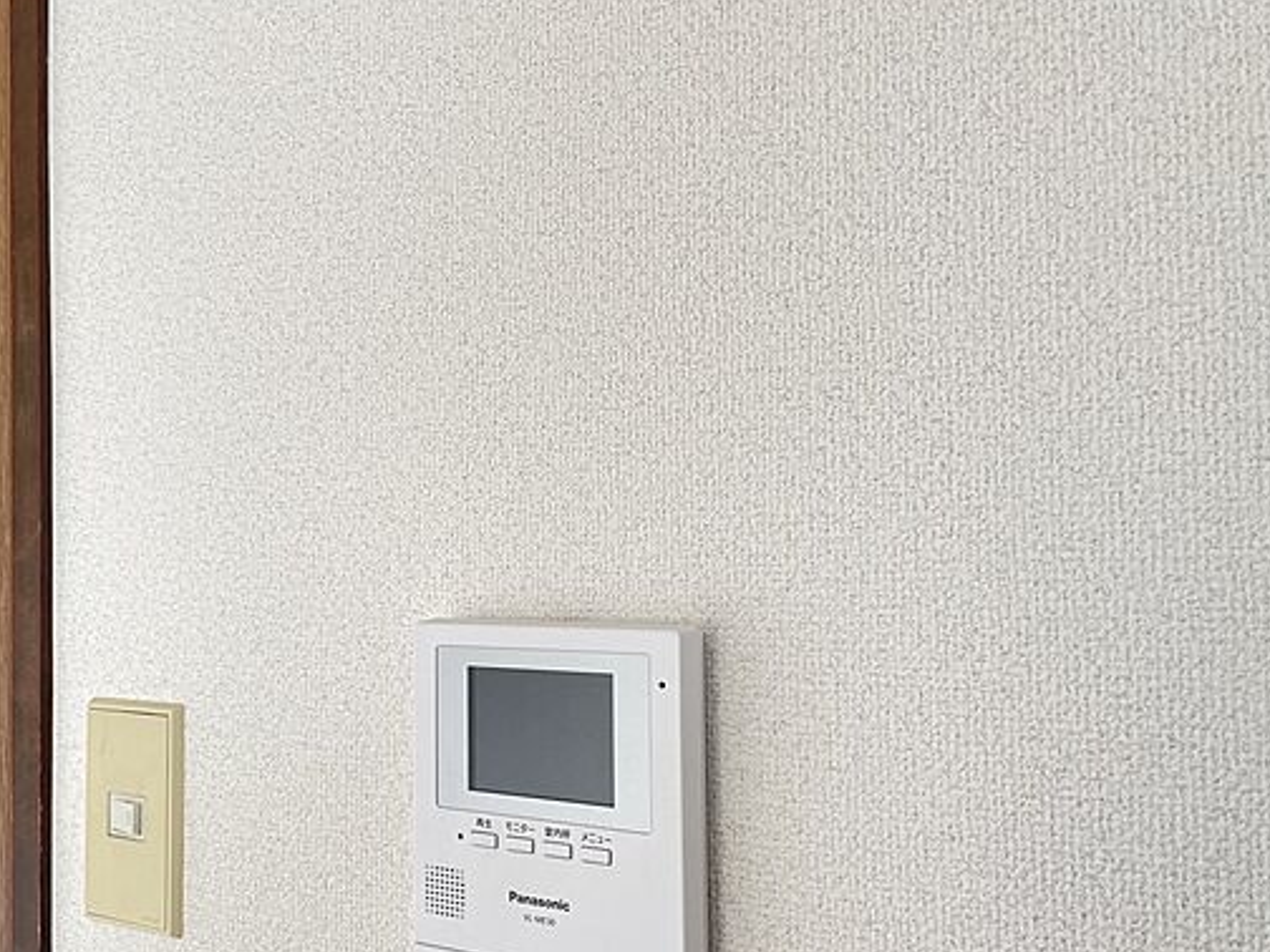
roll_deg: +0.6
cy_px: 536
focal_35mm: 33
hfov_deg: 55.1
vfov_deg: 42.9
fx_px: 1211
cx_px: 539
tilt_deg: +1.2
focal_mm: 4.2
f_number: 1.6
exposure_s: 1/121
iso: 125
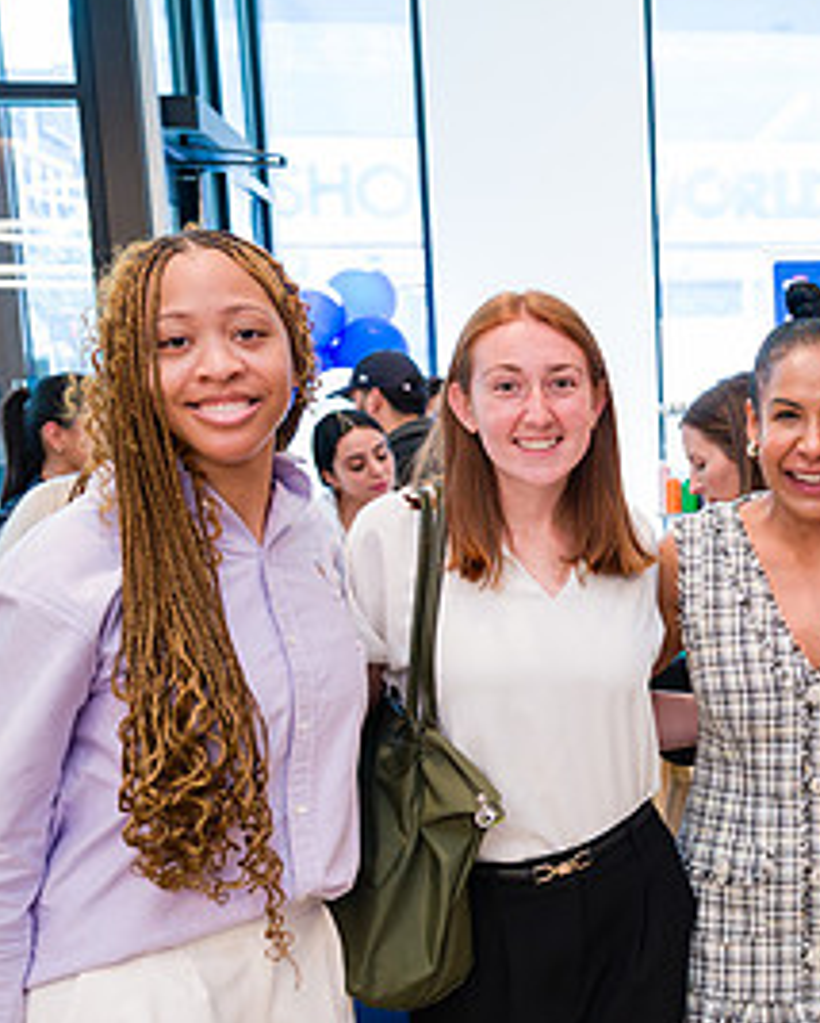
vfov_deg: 35.1
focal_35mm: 53
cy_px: 643
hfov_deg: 26.9
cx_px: 846
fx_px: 1606
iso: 500
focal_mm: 24
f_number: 3.2
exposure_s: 1/200
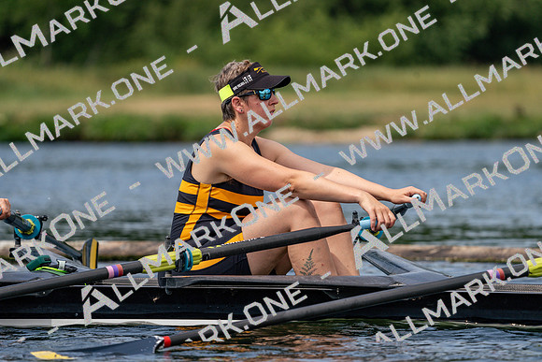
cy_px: 181
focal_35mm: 374
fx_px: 5632
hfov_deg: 5.5
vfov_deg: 3.7
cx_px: 271
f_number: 6.3
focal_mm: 374
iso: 320
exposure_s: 1/1600
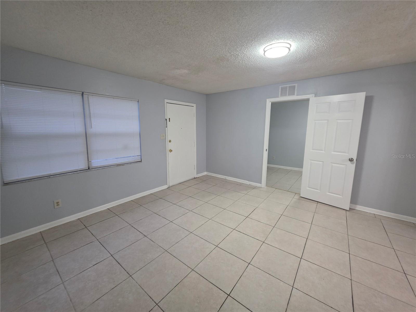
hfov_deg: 106.2
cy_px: 156
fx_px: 156
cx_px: 208
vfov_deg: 89.9
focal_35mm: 13
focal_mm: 2.2
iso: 250
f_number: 1.9
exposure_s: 1/60
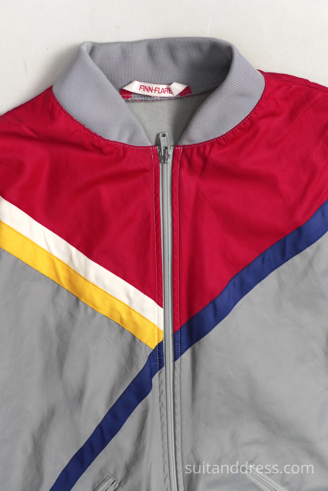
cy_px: 246
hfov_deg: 28.1
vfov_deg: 41.1
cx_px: 164
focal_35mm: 48
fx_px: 656
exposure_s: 1/50
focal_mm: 32
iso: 400
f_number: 5.6
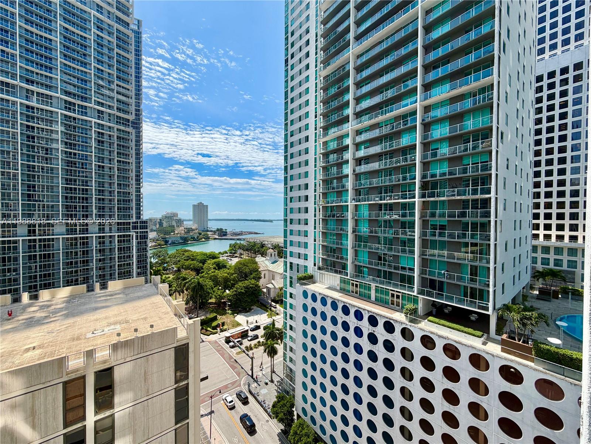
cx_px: 296
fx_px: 239
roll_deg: +0.4
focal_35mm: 14
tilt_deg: -1.3
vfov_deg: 85.7
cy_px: 222
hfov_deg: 102.1
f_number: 2.2
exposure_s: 1/1087
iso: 20
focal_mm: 2.22
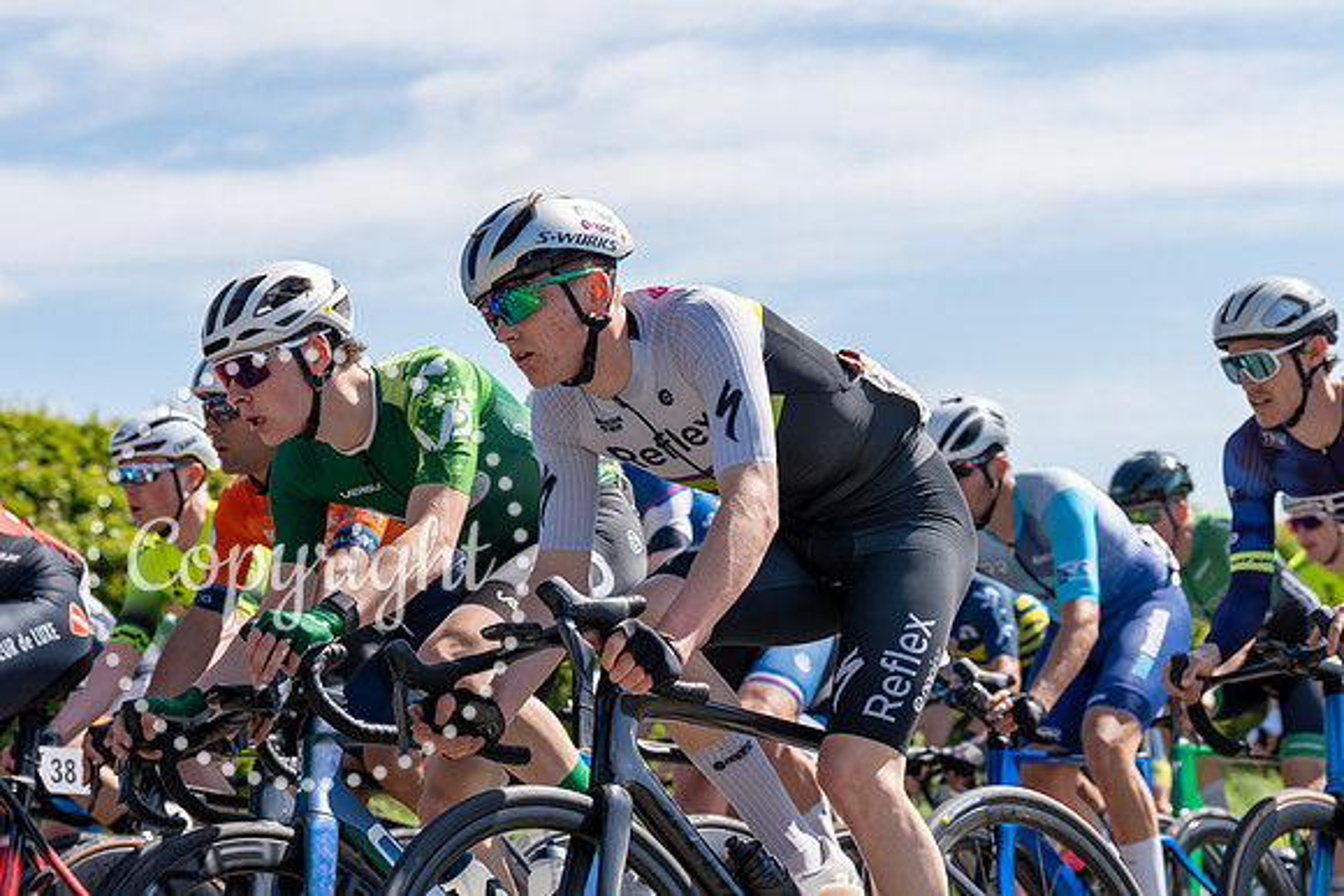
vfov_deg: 15.0
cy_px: 448
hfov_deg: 22.4
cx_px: 672
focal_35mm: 91
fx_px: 3398
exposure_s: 1/1000
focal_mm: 91
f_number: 5.6
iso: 160
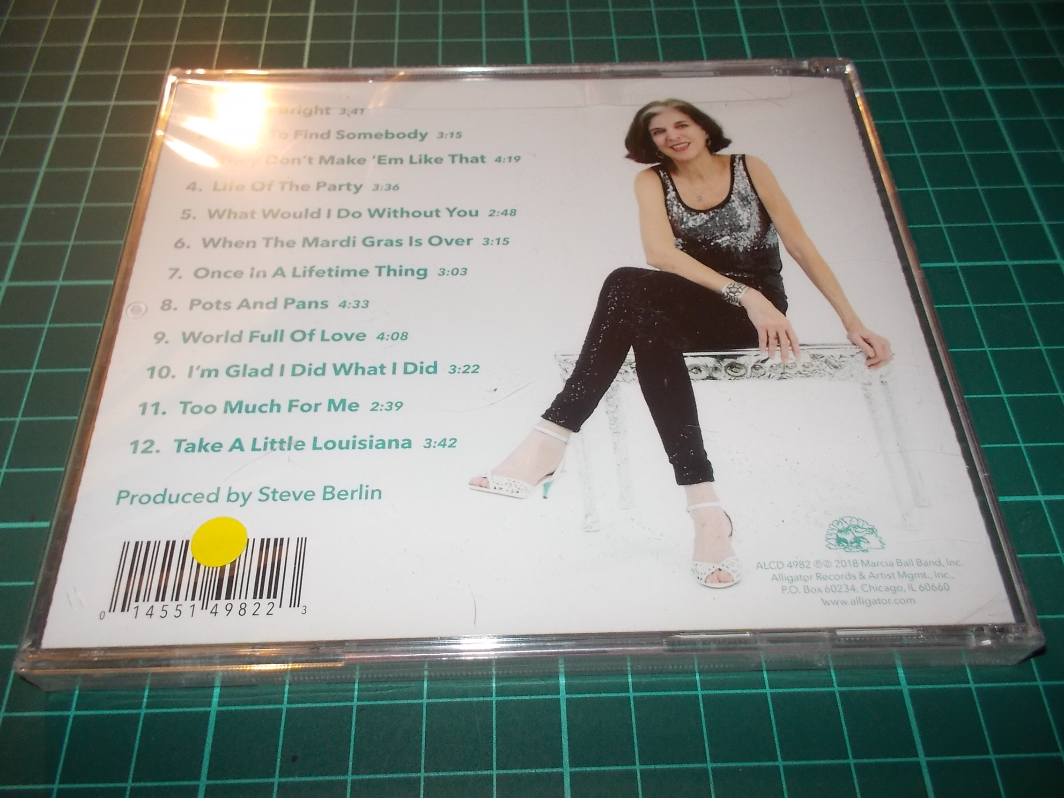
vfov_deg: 48.2
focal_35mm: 29
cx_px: 532
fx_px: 891
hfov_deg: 61.7
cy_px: 399
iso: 200
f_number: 3.3
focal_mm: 4.1
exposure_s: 1/30
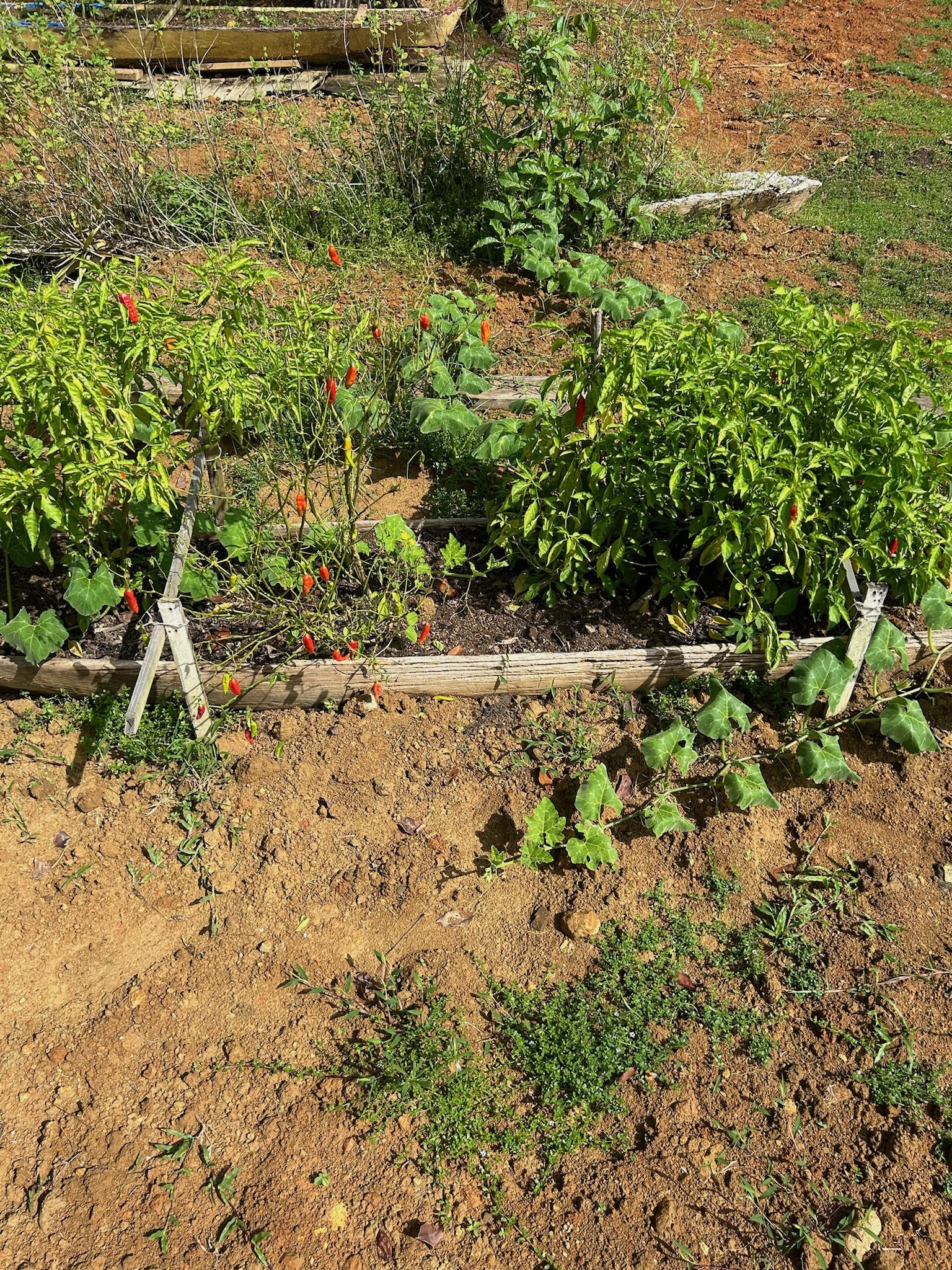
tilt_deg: -42.6
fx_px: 953
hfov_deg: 53.1
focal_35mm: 26
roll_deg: -2.0
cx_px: 476
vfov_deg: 67.3
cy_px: 635
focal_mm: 5.7
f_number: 1.5
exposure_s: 1/3257
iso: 50
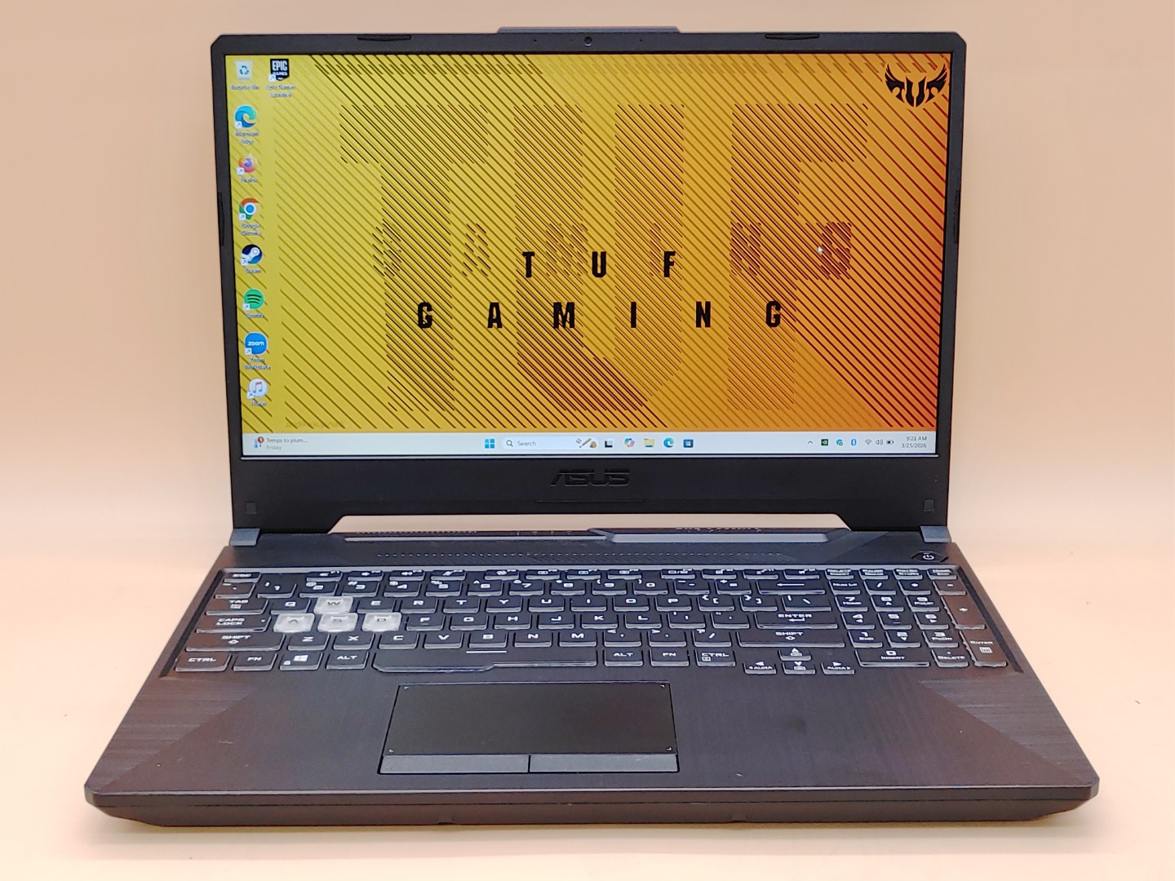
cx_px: 588
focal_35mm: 46
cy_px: 440
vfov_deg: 31.5
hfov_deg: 41.2
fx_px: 1561
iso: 50
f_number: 1.8
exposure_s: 1/60
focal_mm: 4.36
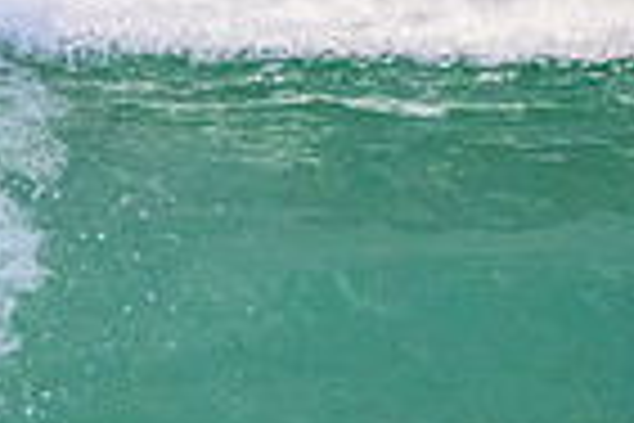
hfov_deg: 0.8
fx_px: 43549
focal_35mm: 2473
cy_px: 166
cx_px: -571
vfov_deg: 0.6
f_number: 5.6
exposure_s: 1/2500
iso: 1000
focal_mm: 400
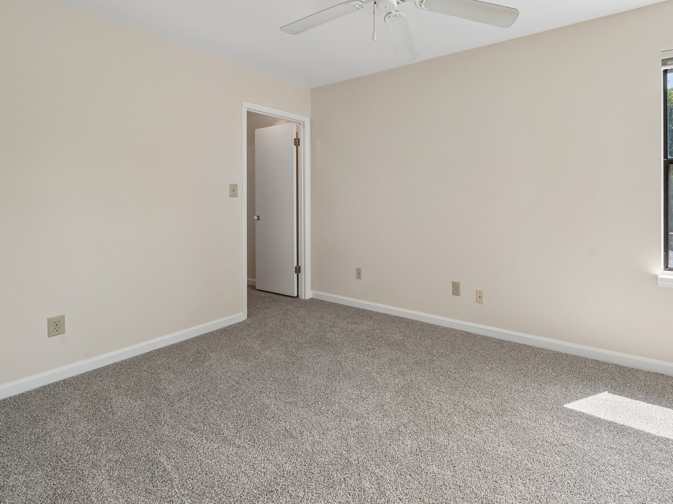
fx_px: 330
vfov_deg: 73.6
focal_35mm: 17
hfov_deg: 89.6
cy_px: 194
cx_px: 410
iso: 400
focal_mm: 12
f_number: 8
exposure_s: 1/25
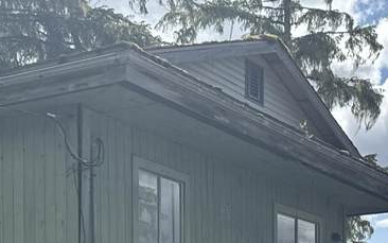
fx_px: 941
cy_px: 374
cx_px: 232
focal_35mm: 89
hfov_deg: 23.3
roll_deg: +0.4
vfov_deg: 13.7
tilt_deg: +0.4
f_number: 1.78
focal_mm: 6.76
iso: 100
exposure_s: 1/7353
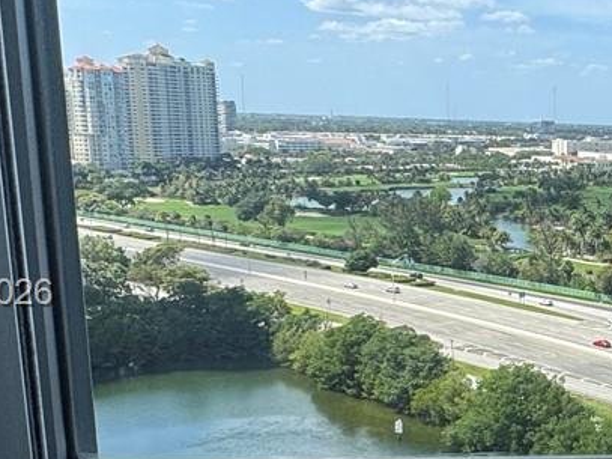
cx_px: 788
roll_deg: -2.5
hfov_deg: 28.8
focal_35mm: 55
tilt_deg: -9.1
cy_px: 295
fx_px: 972
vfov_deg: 26.4
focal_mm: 2.22
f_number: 2.2
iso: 50
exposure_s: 1/858
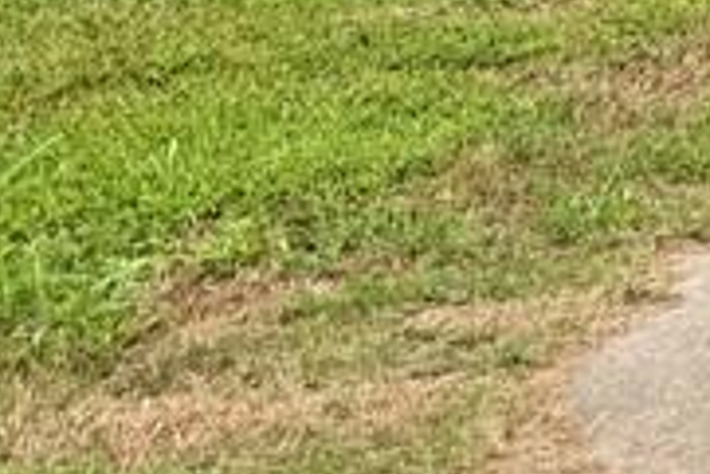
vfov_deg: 8.3
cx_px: 1597
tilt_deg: -2.2
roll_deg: -1.0
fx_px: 2783
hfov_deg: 12.2
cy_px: -932
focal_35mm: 141
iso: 100
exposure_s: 1/4167
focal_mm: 6.76
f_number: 1.78
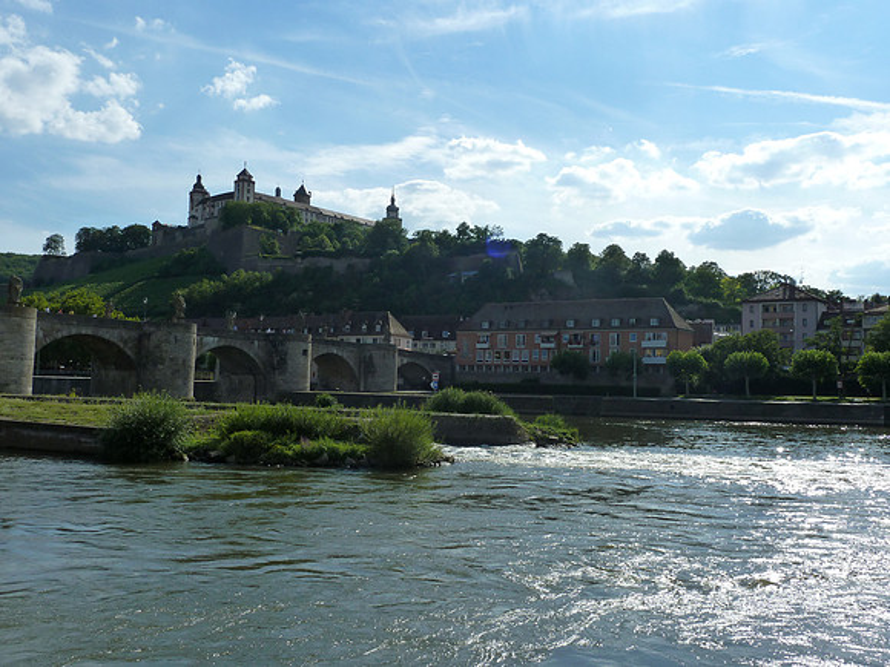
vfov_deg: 40.7
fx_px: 900
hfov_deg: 52.6
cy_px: 334
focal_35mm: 35
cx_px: 445
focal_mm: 5.7
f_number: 5.6
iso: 125
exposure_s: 1/640
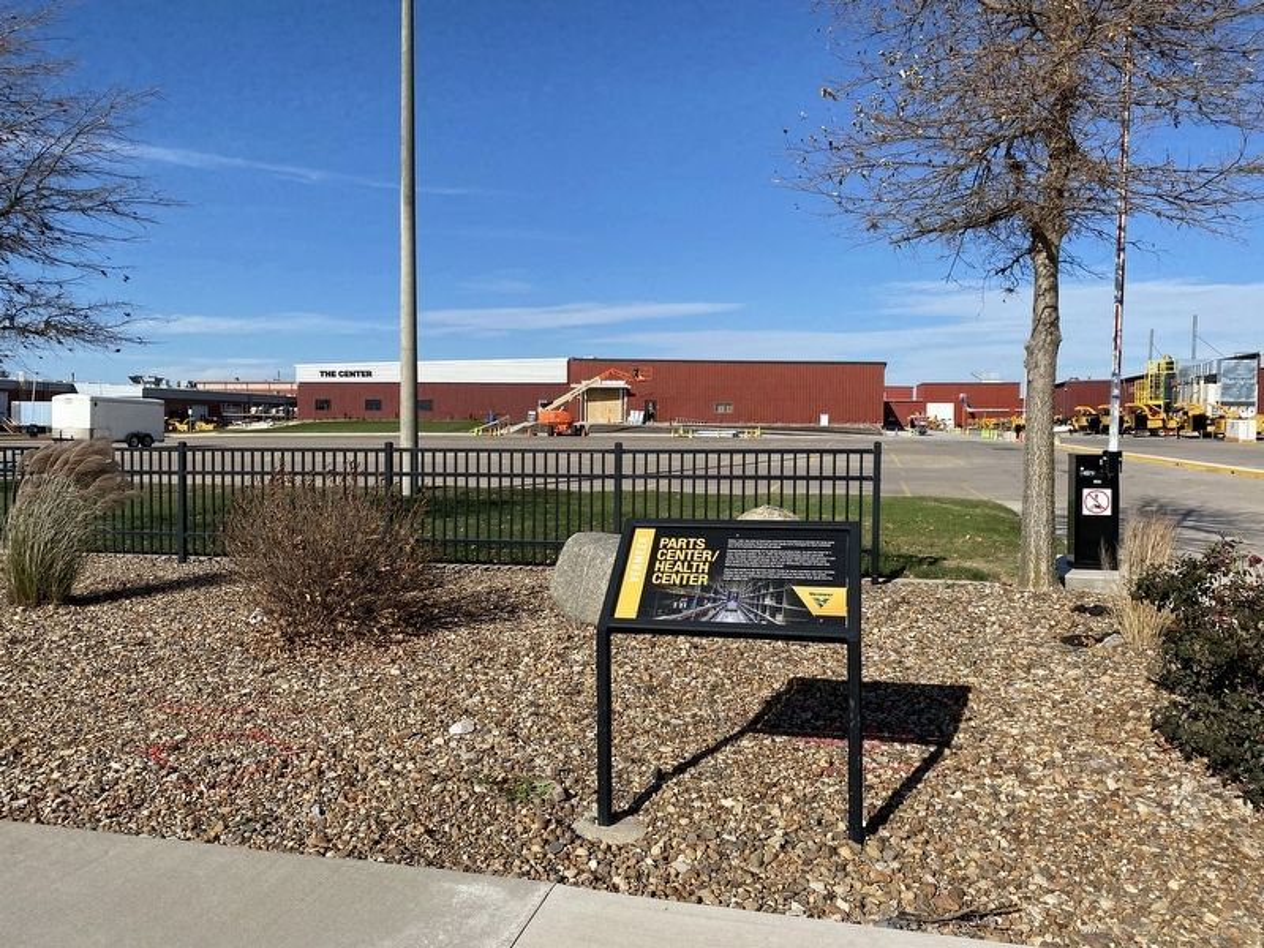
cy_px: 474
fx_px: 949
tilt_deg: -1.7
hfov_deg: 67.3
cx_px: 632
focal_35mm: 26
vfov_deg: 53.1
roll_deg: +0.0
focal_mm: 4.25
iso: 32
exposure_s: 1/4444
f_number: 1.8
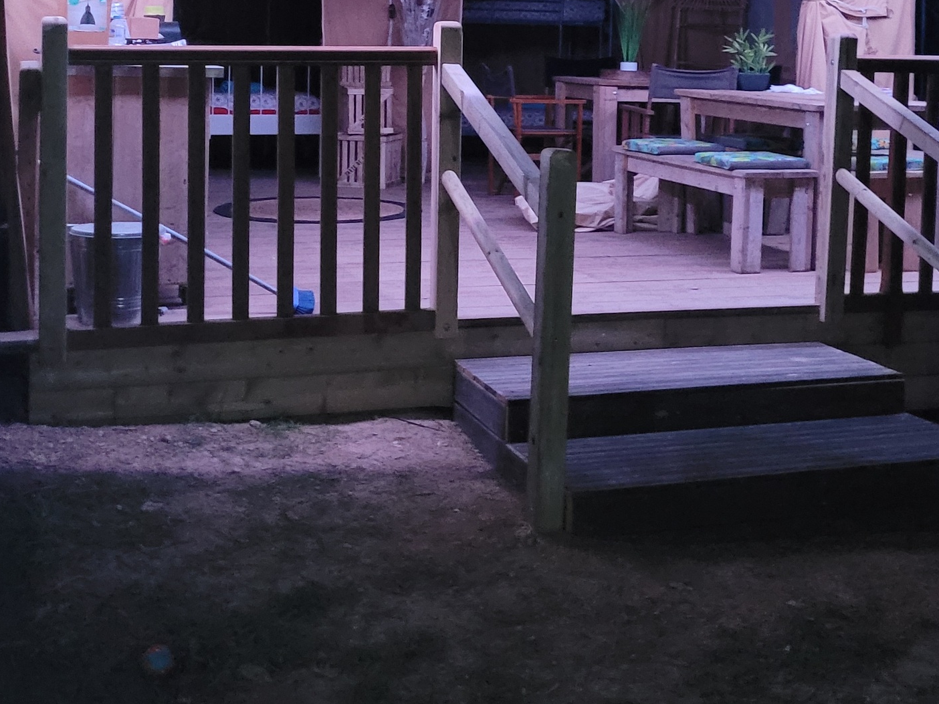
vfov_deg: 25.2
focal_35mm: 56
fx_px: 1519
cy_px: 60
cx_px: 485
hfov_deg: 34.3
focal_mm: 5.4
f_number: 1.8
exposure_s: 1/25
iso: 1250
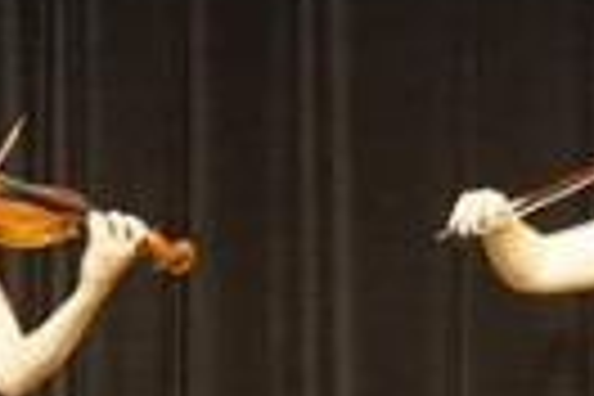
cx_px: 346
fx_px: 4423
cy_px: 540
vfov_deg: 5.1
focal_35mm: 268
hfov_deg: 7.7
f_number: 5.6
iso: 3200
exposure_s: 1/60
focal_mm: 43
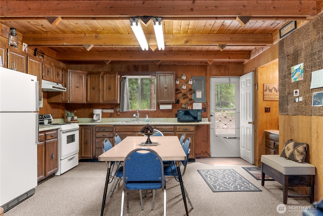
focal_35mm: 24
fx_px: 215
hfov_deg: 73.7
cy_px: 108
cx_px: 162
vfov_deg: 53.2
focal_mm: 24
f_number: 2.8
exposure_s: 1/15
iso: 400
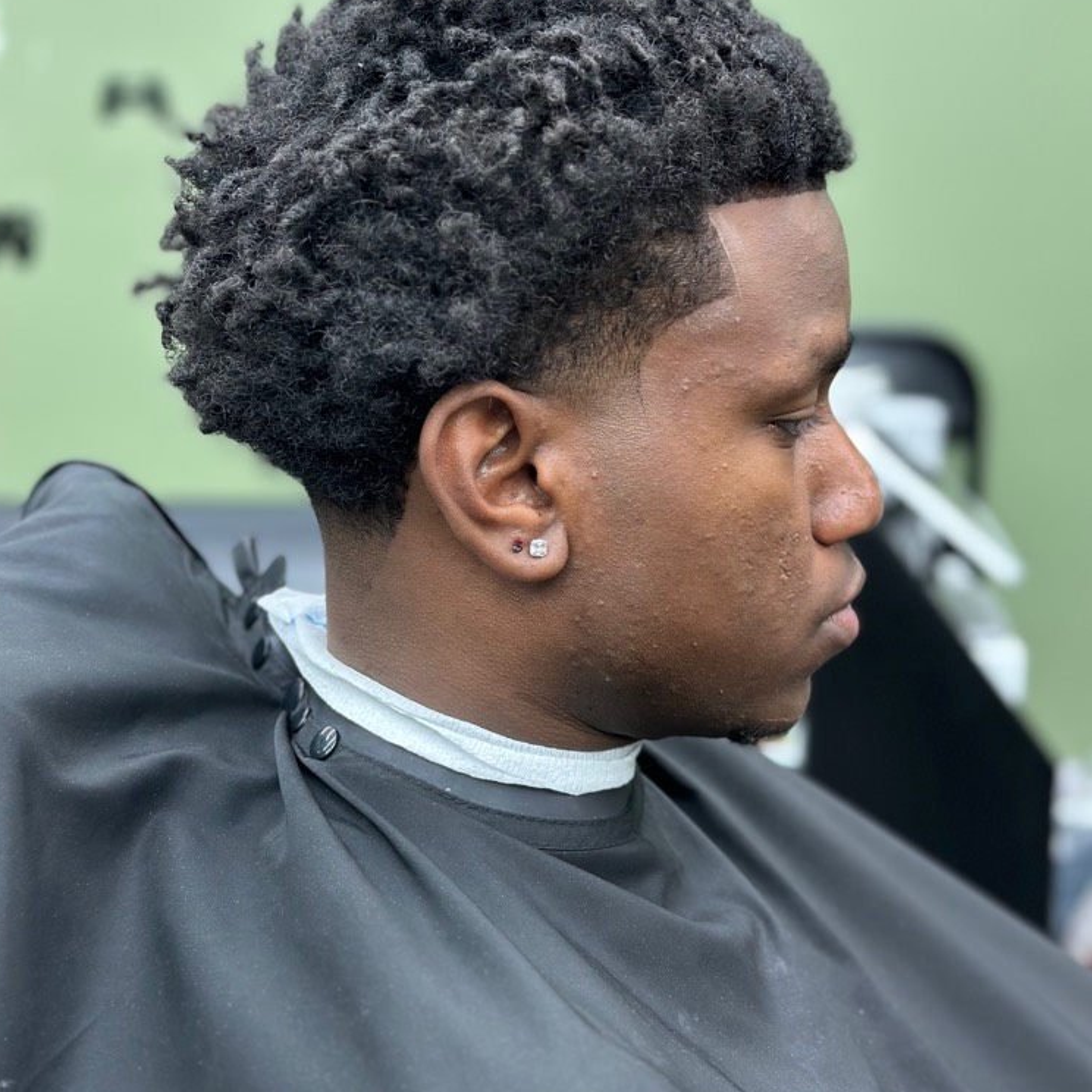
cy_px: 478
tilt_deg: -10.8
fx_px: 2034
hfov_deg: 30.0
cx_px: 543
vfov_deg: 30.0
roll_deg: -1.5
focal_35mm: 57
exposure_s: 1/60
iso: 80
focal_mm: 6.86
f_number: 1.78
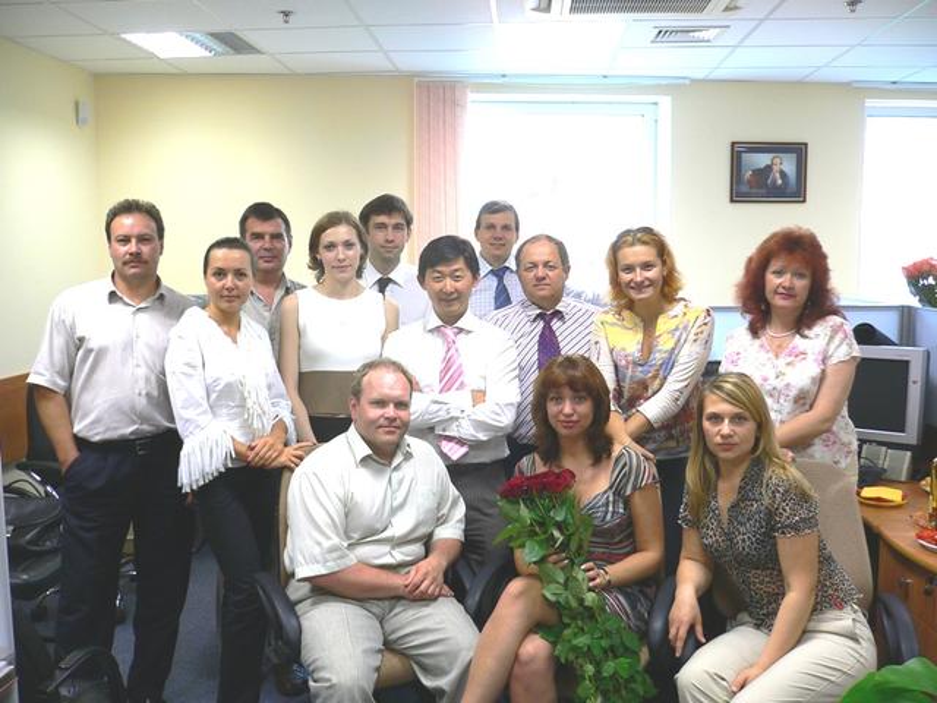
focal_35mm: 35
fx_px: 947
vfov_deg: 40.7
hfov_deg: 52.6
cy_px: 352
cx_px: 468
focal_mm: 5.8
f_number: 2.8
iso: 100
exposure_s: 1/20
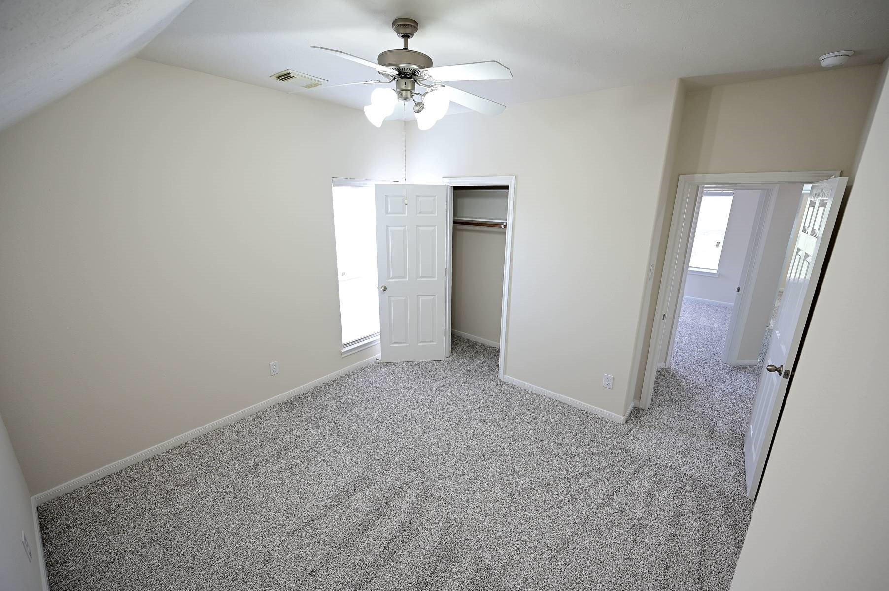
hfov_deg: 104.3
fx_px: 345
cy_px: 296
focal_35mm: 14
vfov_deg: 81.1
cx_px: 444
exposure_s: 1/45
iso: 400
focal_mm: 14
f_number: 4
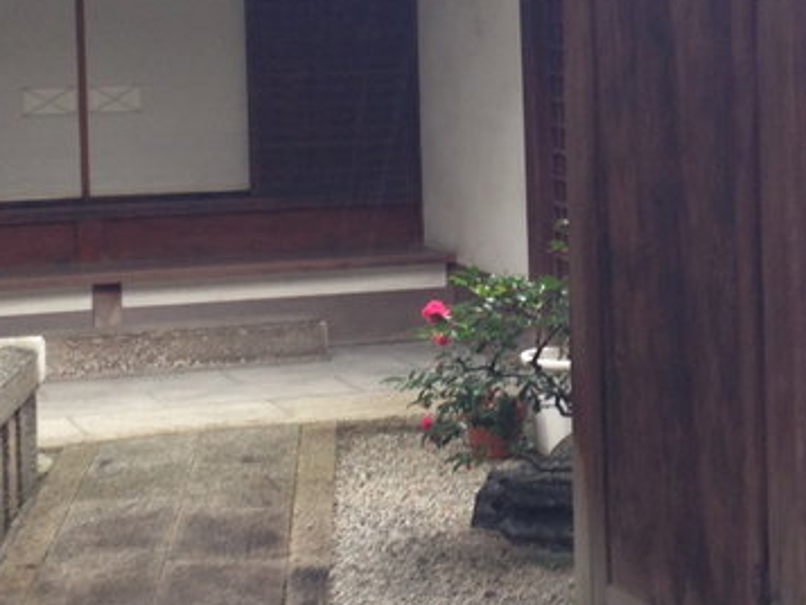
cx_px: 497
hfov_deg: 17.7
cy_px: 133
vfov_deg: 13.3
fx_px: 2585
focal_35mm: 111
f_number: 2.4
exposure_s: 1/24
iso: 50
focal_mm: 4.12
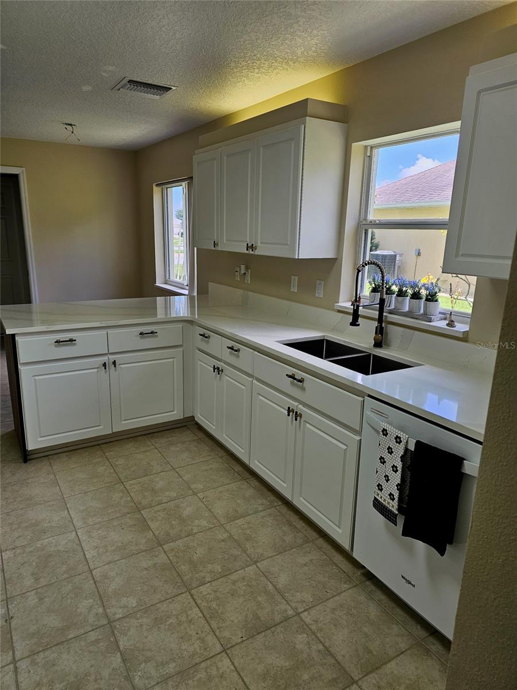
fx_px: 458
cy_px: 345
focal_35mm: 23
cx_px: 258
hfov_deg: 58.9
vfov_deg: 73.9
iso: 32
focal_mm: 6.3
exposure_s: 1/120
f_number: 1.7
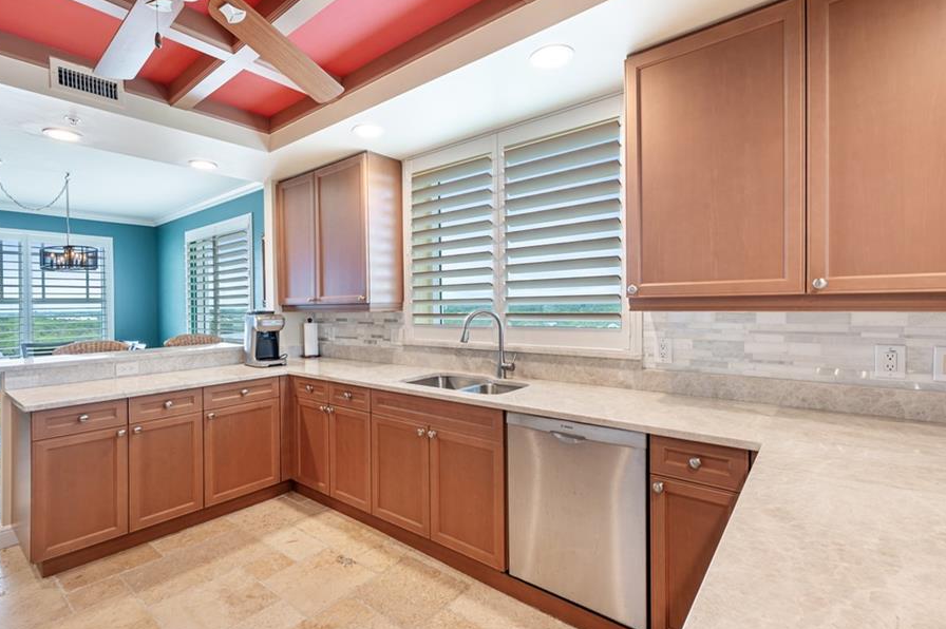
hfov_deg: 96.6
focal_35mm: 16
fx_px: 420
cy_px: 317
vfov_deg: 73.7
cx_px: 440
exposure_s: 1/3
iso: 200
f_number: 11
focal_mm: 14
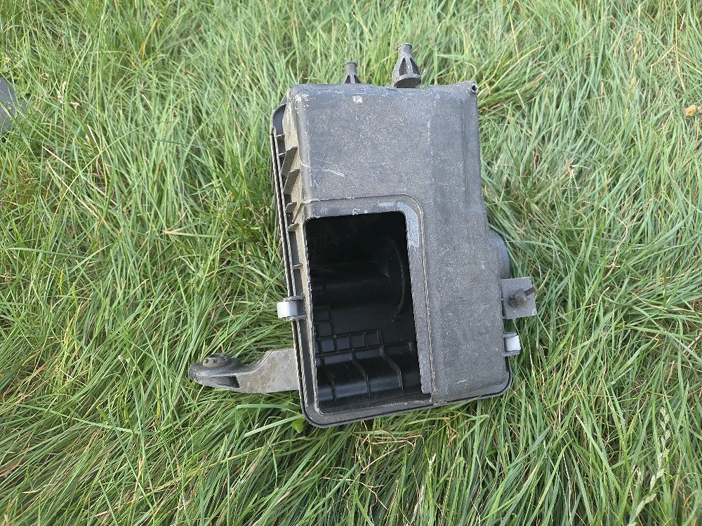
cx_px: 351
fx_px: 466
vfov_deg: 58.9
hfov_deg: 73.9
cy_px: 263
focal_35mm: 23
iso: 80
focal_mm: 5.4
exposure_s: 1/182
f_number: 1.8
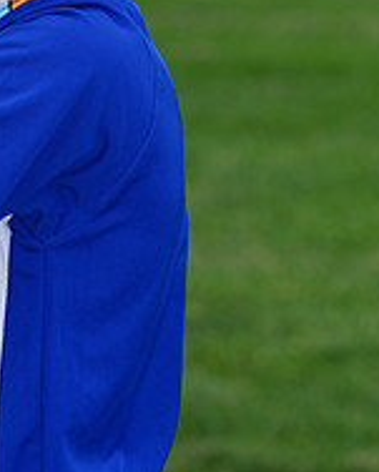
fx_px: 7357
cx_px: -41
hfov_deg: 2.9
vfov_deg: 3.7
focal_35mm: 526
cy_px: -191
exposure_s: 1/200
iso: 200
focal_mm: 182
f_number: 8
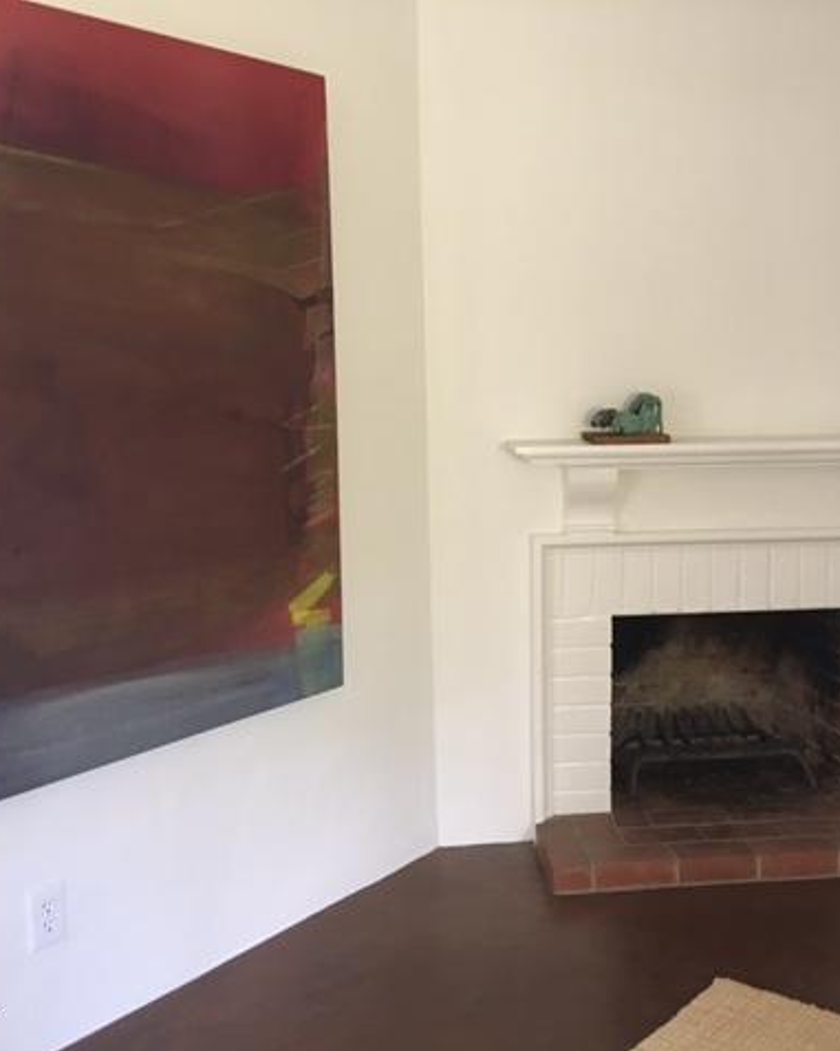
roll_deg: -0.2
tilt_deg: -7.2
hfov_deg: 39.0
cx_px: 500
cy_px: 527
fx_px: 1182
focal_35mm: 38
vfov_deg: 48.0
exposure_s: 1/15
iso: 80
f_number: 2.2
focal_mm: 4.15
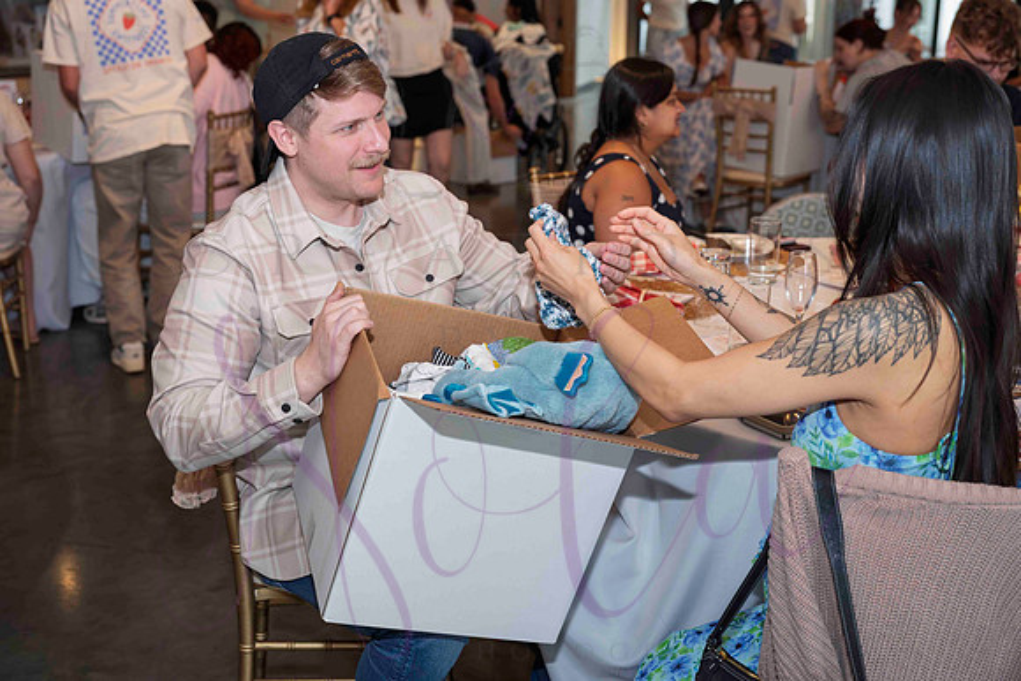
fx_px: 1305
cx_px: 510
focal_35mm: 46
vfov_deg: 29.3
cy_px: 340
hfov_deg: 42.7
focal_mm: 46
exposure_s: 1/400
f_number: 4
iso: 1600
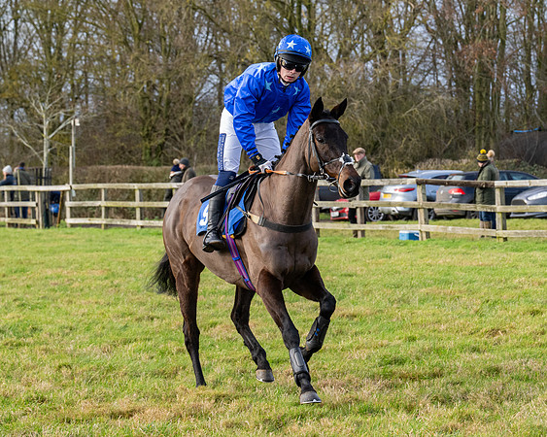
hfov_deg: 13.3
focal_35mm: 145
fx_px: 2345
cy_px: 186
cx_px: 361
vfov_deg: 10.7
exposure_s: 1/800
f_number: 5
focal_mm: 74
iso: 800
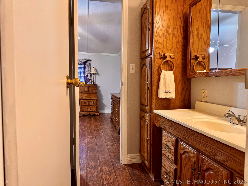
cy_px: 93
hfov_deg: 71.6
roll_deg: -0.8
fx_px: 172
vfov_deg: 56.8
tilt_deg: -3.4
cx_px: 124
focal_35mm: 24
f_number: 1.78
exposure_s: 1/60
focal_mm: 6.76
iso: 500
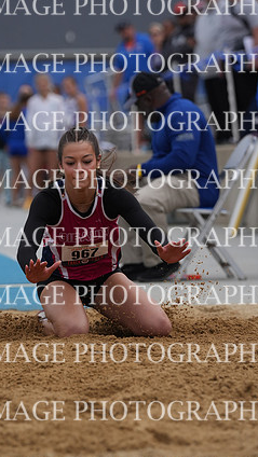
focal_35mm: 275
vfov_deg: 7.8
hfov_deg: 4.4
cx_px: 66
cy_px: 208
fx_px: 3339
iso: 320
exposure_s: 1/3200
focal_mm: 192
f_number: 4.5
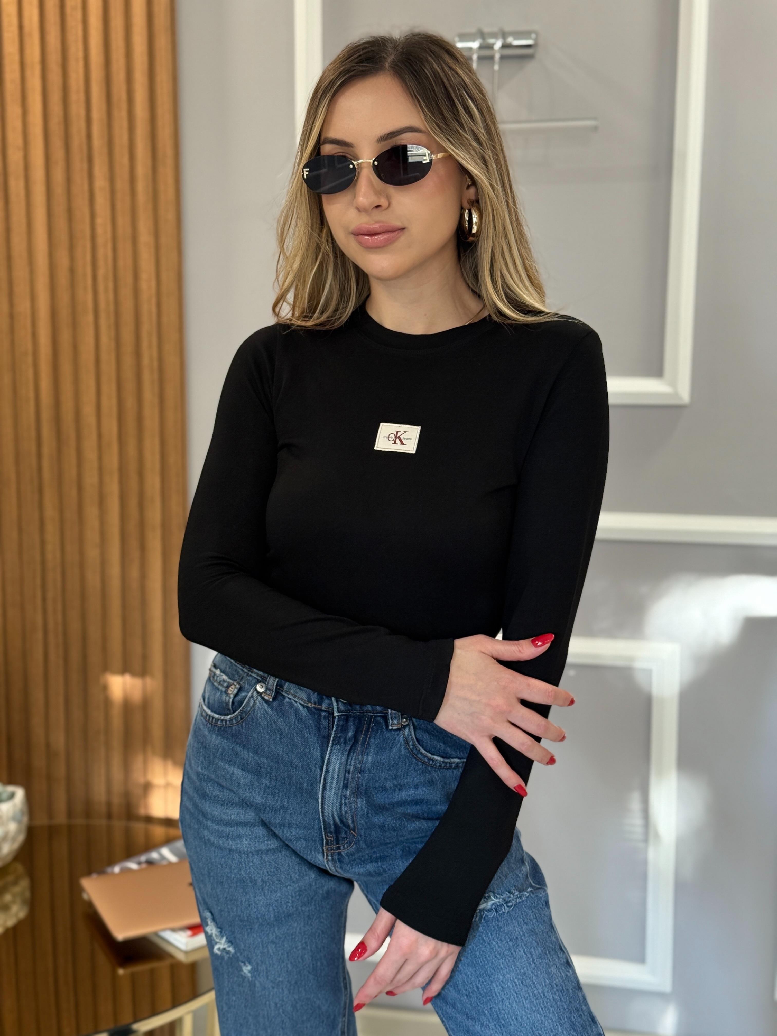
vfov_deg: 39.7
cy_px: 518
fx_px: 1437
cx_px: 388
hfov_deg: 30.3
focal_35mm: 48
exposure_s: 1/60
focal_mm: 6.76
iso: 160
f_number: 1.78
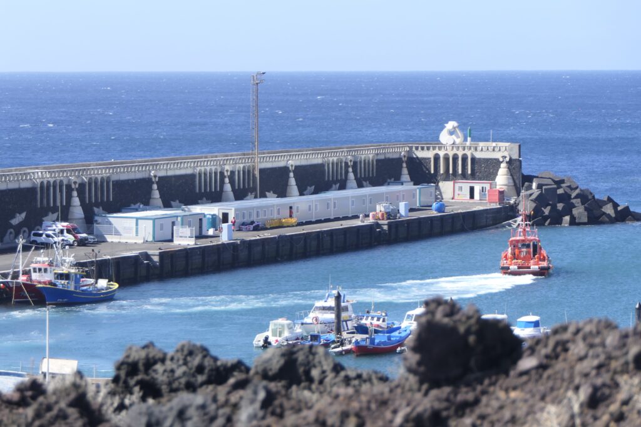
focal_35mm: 151
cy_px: 214
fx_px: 2689
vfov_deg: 9.1
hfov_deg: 13.6
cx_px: 320
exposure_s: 1/500
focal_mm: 55.6
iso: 125
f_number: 4.3
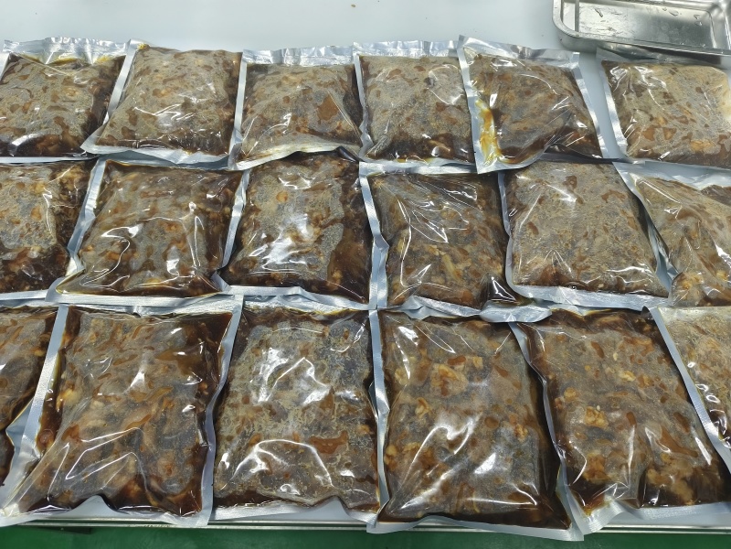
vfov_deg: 58.9
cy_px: 274
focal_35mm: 23
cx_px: 366
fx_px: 486
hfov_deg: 73.9
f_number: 1.88
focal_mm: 5.6
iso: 741
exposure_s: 1/100
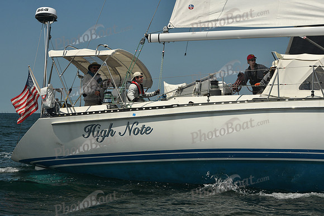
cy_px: 108
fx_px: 738
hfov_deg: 24.8
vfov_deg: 16.7
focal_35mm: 82
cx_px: 162
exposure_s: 1/640
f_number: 10
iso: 320
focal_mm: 82
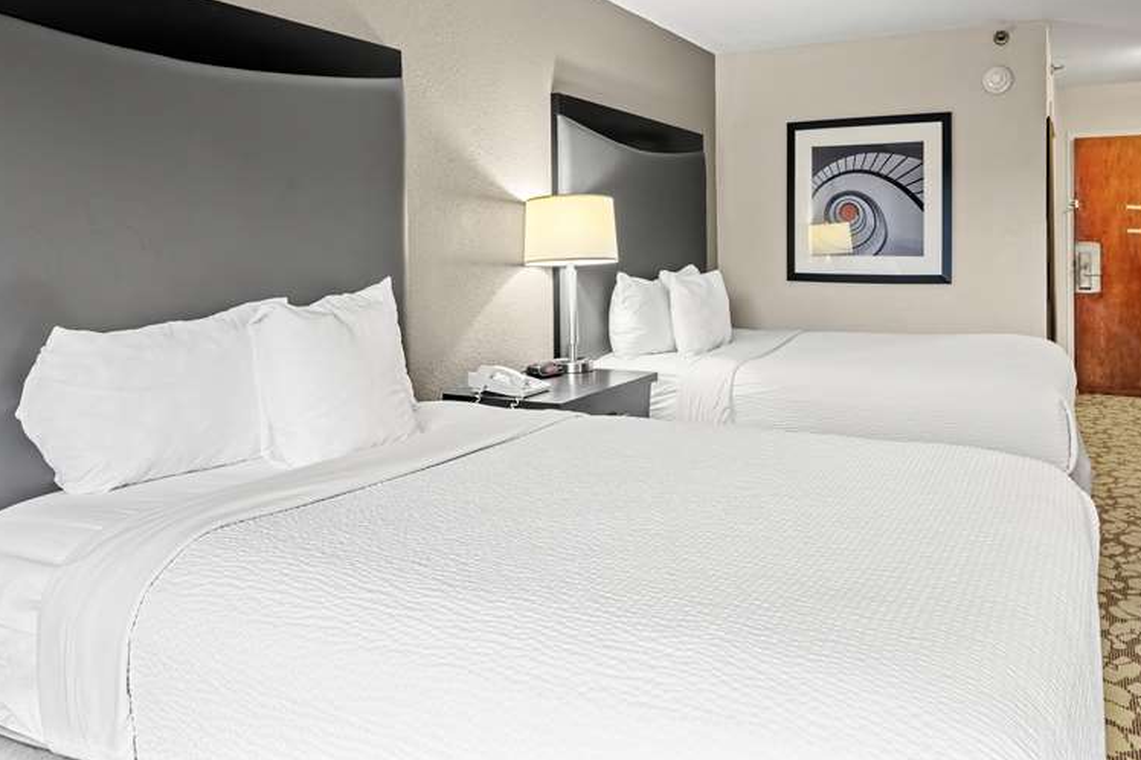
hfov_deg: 68.8
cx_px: 675
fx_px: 824
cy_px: 270
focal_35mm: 26
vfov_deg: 48.9
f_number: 8
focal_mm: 19
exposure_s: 1/4
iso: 640
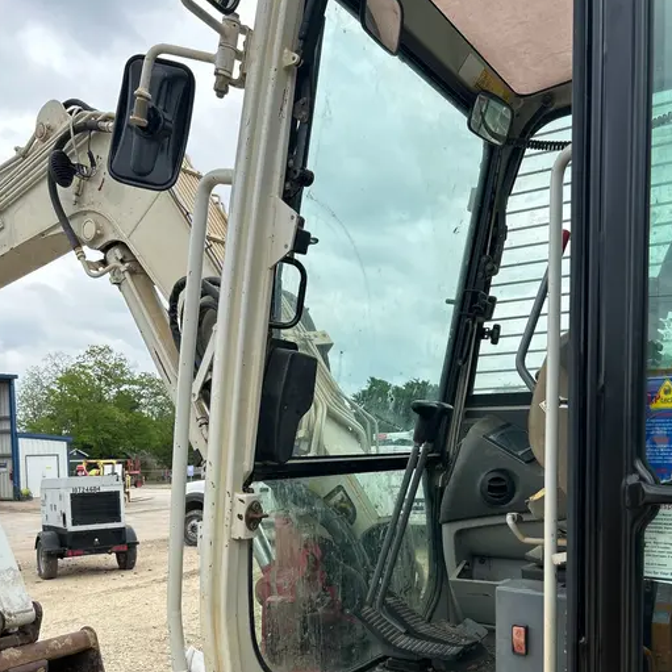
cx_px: 355
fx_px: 725
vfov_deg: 48.5
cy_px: 474
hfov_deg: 49.7
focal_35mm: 33
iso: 50
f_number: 1.5
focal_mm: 5.7
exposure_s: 1/1531
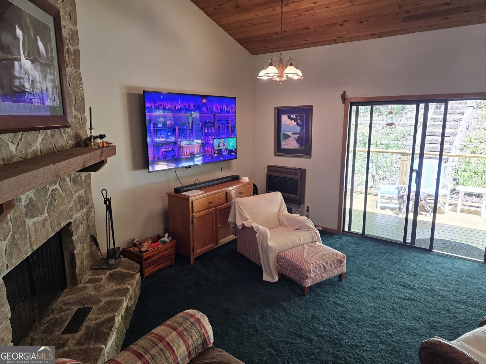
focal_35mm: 23
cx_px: 243
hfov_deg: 73.9
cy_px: 182
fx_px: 323
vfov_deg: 58.9
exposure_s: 1/120
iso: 160
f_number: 1.7
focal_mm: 6.3
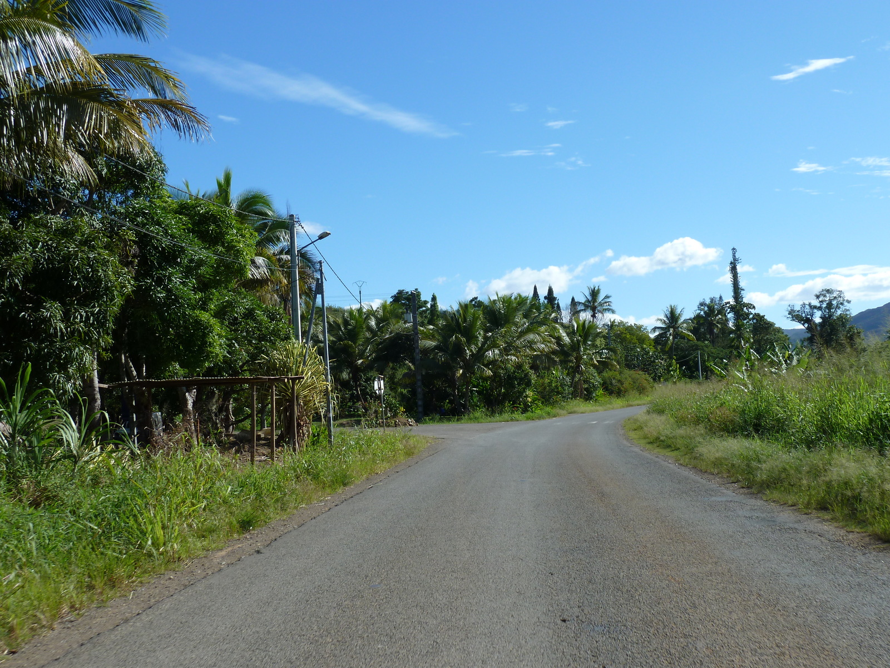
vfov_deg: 36.0
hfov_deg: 46.8
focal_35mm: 40
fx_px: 1028
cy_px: 334
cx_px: 445
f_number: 4.5
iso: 80
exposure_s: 1/400
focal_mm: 6.5
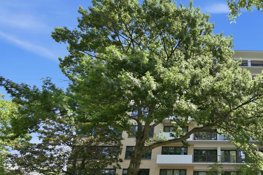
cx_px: 210
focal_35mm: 29
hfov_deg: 59.0
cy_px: 130
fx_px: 211
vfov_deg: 43.8
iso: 400
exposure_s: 1/320
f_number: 7.1
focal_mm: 16.5
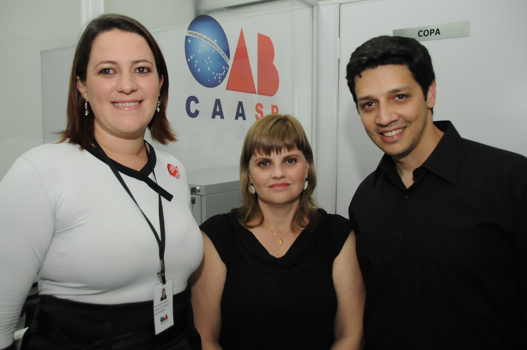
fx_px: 439
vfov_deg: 43.5
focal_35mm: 30
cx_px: 264
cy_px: 175
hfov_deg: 62.0
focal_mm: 20
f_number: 3.5
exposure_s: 1/250
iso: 1250
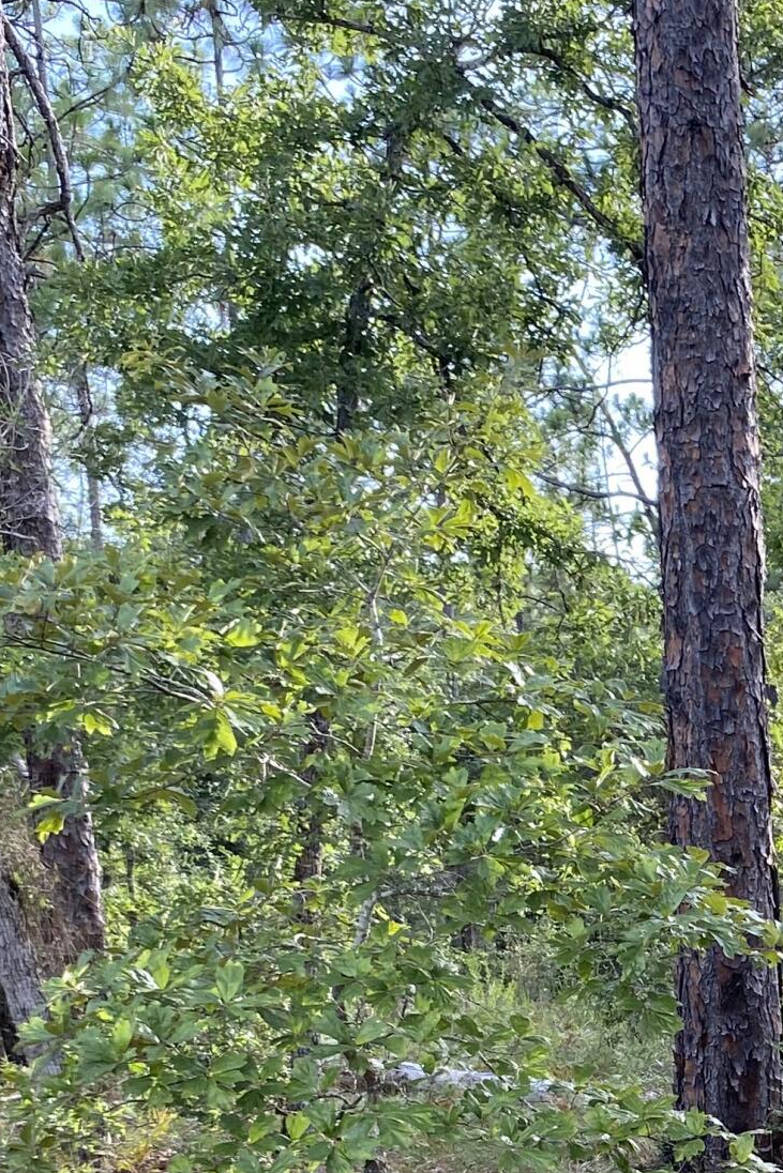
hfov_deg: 17.2
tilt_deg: -7.6
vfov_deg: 25.8
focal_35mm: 74
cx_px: 1059
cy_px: 1201
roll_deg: +0.8
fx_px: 2413
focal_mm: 4.25
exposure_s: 1/231
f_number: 1.8
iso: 32
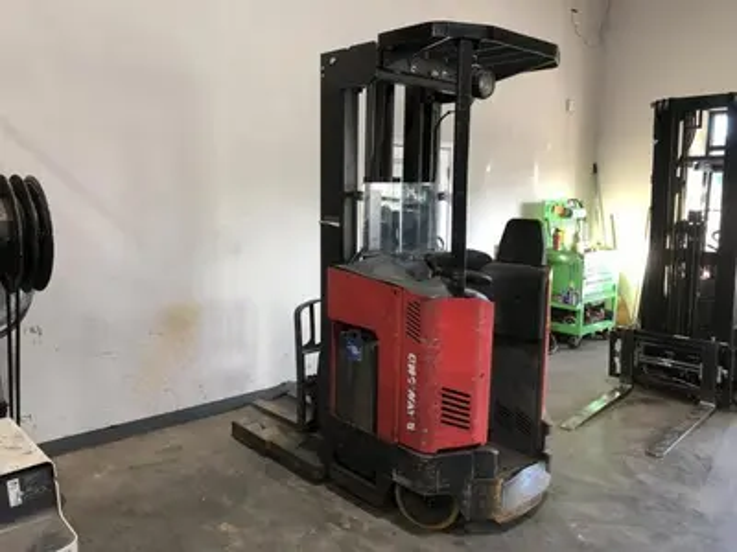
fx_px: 596
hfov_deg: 63.4
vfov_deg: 49.7
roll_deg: -0.3
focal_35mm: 28
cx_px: 368
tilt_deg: -8.7
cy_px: 276
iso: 40
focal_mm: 4
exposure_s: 1/20
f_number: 1.8
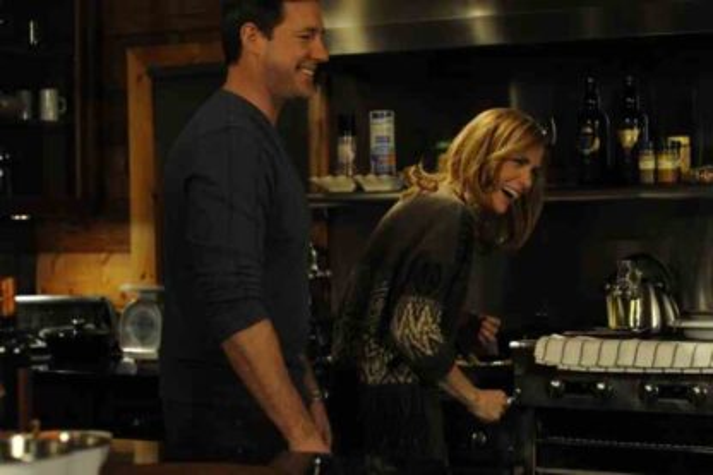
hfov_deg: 23.9
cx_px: 356
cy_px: 238
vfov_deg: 16.1
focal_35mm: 85
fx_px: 1683
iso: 2500
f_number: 3.5
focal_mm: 85
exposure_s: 1/100
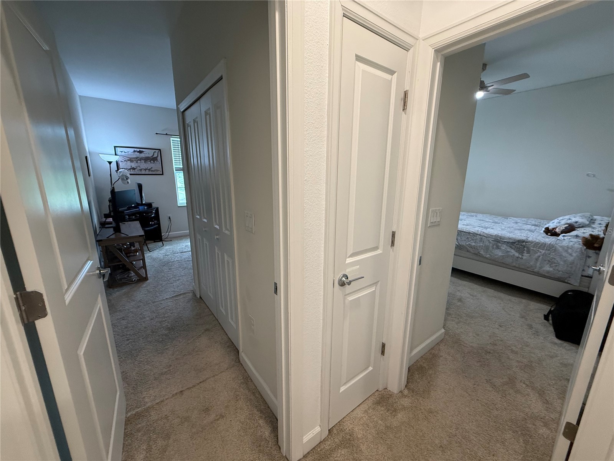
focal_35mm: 14
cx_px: 307
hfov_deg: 102.1
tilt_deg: -12.3
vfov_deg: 85.7
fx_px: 248
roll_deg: -0.6
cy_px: 230
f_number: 2.2
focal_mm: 2.22
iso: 250
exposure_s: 1/120
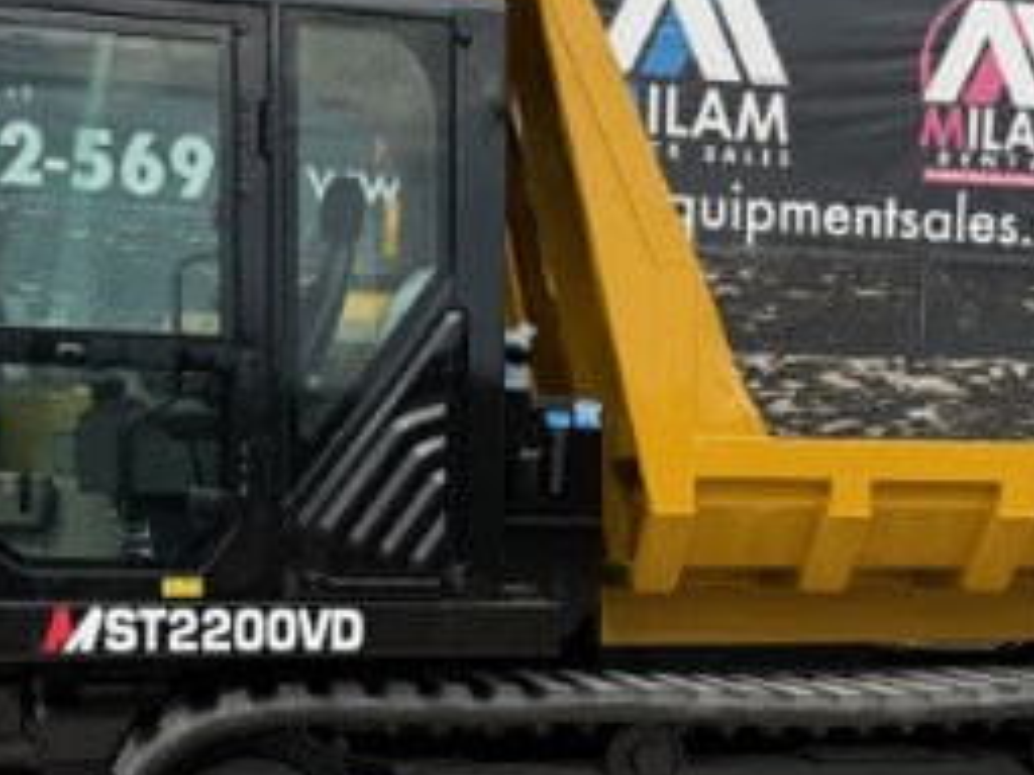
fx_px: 1792
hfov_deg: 32.0
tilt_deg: -2.4
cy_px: 565
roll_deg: -1.1
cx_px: 666
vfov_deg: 24.2
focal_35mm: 60
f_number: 1.78
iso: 80
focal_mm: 6.76
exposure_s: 1/3145
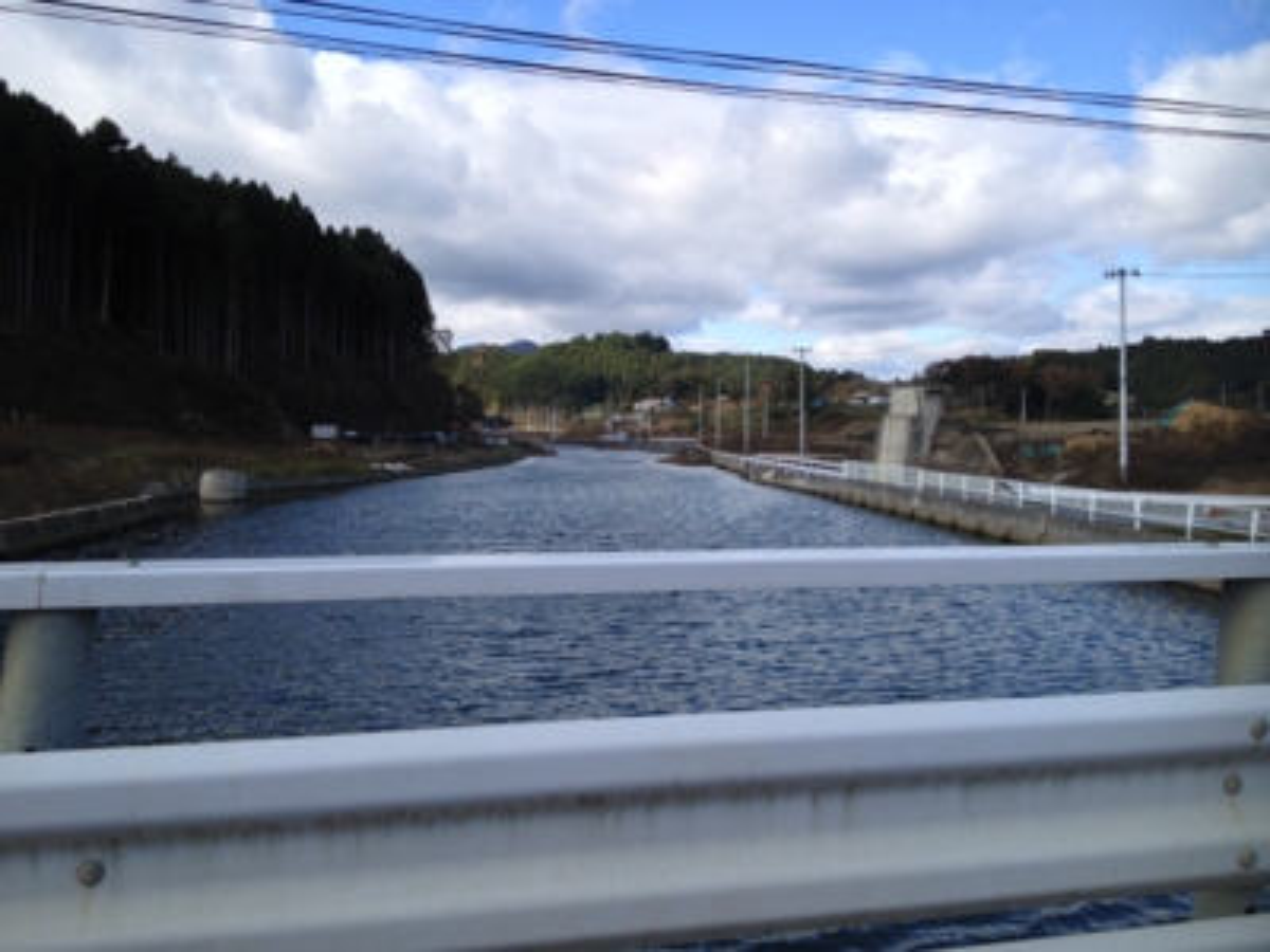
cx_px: 635
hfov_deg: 52.6
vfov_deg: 40.7
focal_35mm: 35
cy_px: 476
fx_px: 1284
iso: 50
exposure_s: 1/1255
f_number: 2.4
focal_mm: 4.28
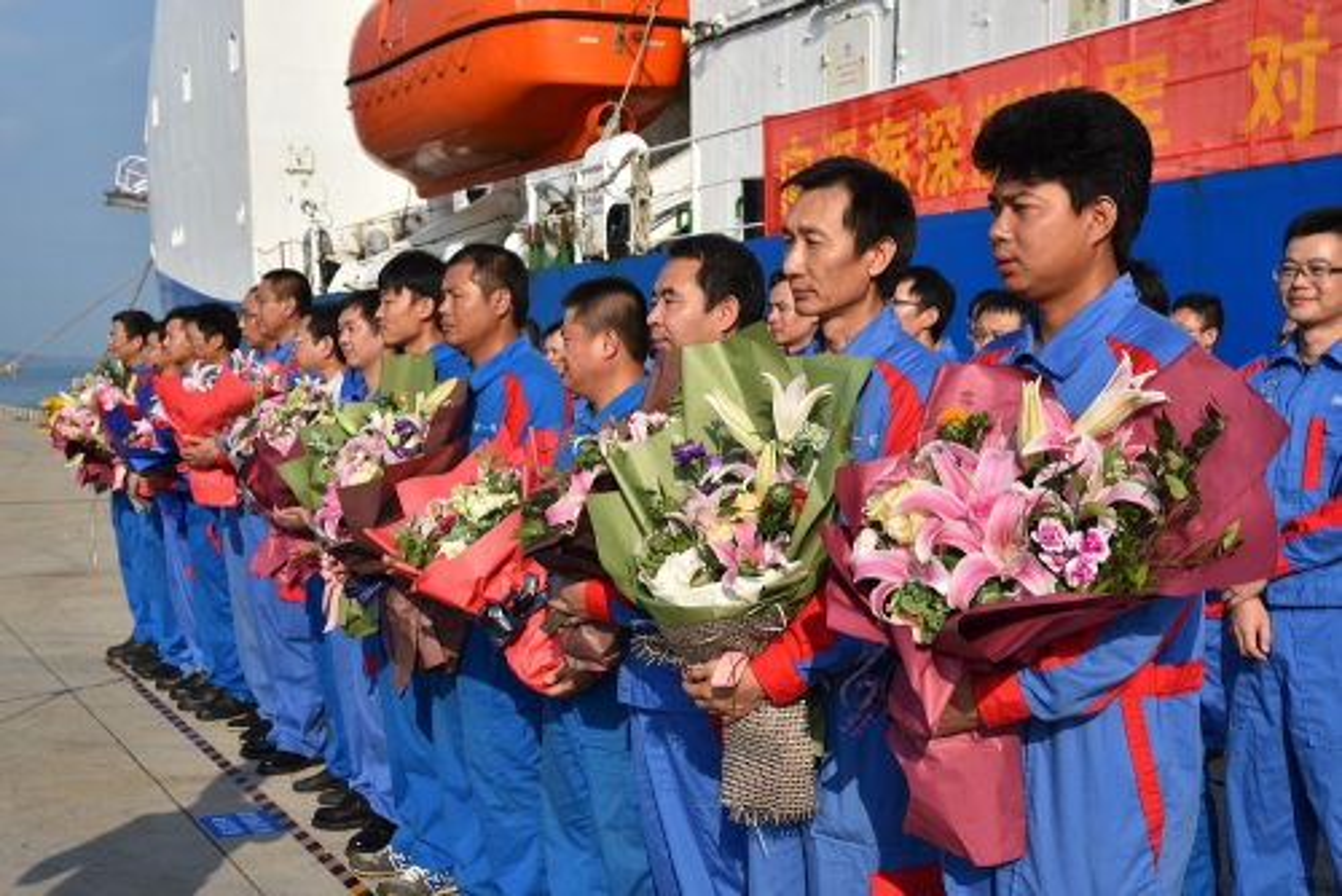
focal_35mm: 50
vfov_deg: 27.0
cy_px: 448
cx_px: 671
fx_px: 1865
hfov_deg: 39.6
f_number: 10
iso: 200
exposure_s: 1/400
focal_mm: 50
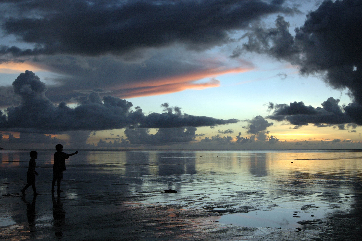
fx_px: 472
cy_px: 117
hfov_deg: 41.9
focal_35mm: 47
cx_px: 165
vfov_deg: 28.6
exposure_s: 1/320
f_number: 4.5
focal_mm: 28
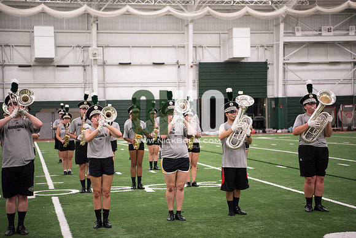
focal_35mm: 70
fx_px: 692
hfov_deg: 28.8
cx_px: 178
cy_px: 119
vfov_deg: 19.5
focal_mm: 70
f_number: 3.2
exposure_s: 1/200
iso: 3200
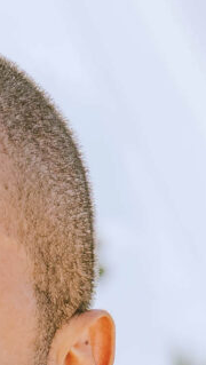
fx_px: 6103
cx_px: -642
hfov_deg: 1.9
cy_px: 718
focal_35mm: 630
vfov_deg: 3.4
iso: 125
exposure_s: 1/250
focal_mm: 75
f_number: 9
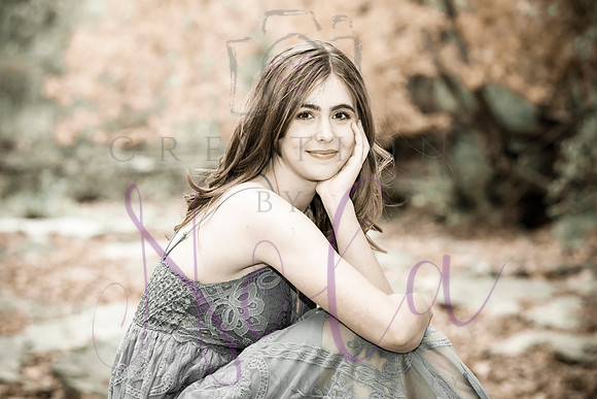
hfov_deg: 16.4
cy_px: 200
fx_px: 2073
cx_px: 298
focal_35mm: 125
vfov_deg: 11.0
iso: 2000
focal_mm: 125
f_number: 5.6
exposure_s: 1/250
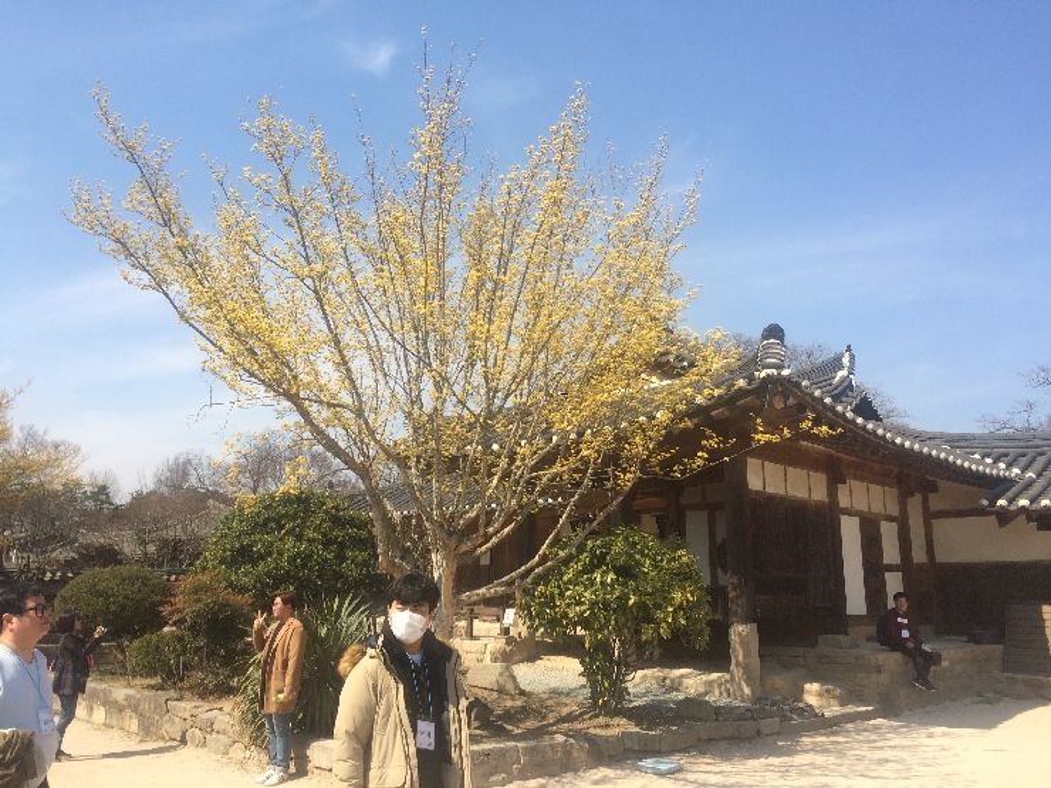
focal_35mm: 29
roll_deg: +0.6
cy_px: 394
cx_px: 526
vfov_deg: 48.2
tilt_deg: +12.4
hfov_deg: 61.7
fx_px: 880
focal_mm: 4.15
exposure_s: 1/2160
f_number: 2.2
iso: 32
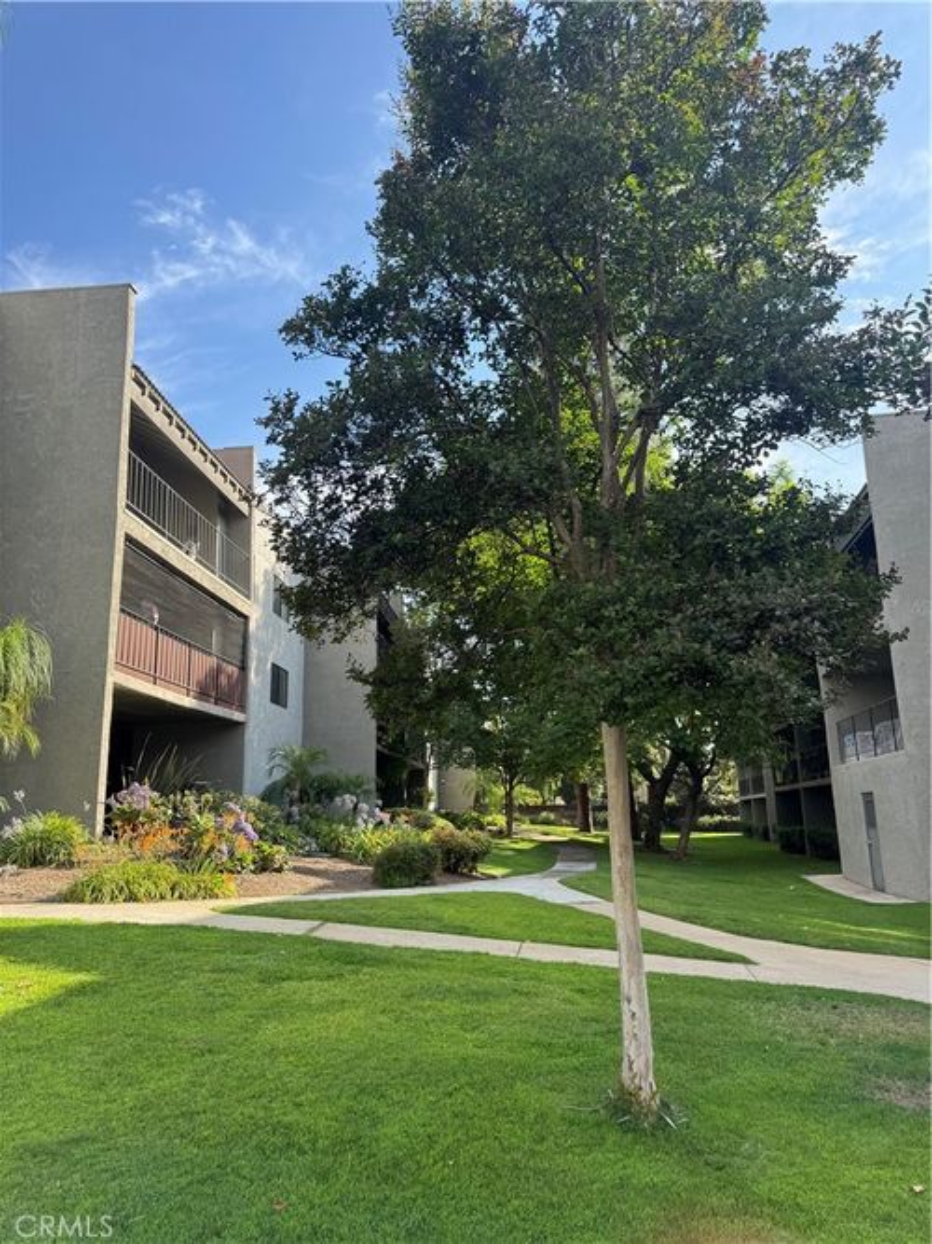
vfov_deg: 71.6
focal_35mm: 24
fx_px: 862
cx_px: 466
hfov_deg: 56.8
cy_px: 622
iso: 80
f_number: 1.78
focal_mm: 6.76
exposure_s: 1/1131
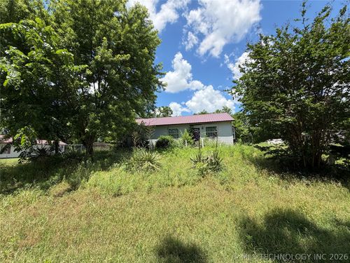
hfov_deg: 102.1
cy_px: 132
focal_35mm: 14
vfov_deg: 85.7
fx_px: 142
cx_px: 175
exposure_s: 1/770
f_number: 2.2
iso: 40
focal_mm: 2.22
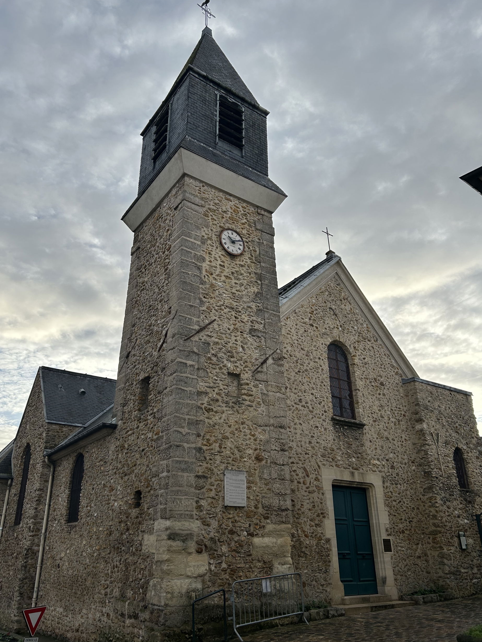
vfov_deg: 65.3
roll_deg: -0.1
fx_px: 501
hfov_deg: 51.4
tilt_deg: +23.2
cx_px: 234
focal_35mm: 27
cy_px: 318
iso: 50
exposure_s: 1/2457
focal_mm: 5.7
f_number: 1.5
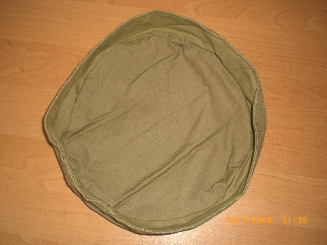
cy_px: 122
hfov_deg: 49.0
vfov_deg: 37.7
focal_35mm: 38
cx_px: 164
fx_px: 359
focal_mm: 6.3
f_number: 3.1
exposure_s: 1/60
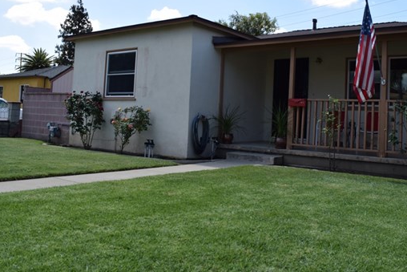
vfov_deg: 38.7
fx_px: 384
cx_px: 240
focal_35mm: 34
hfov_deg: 55.4
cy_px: 103
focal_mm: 18
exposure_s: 1/320
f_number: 9
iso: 200
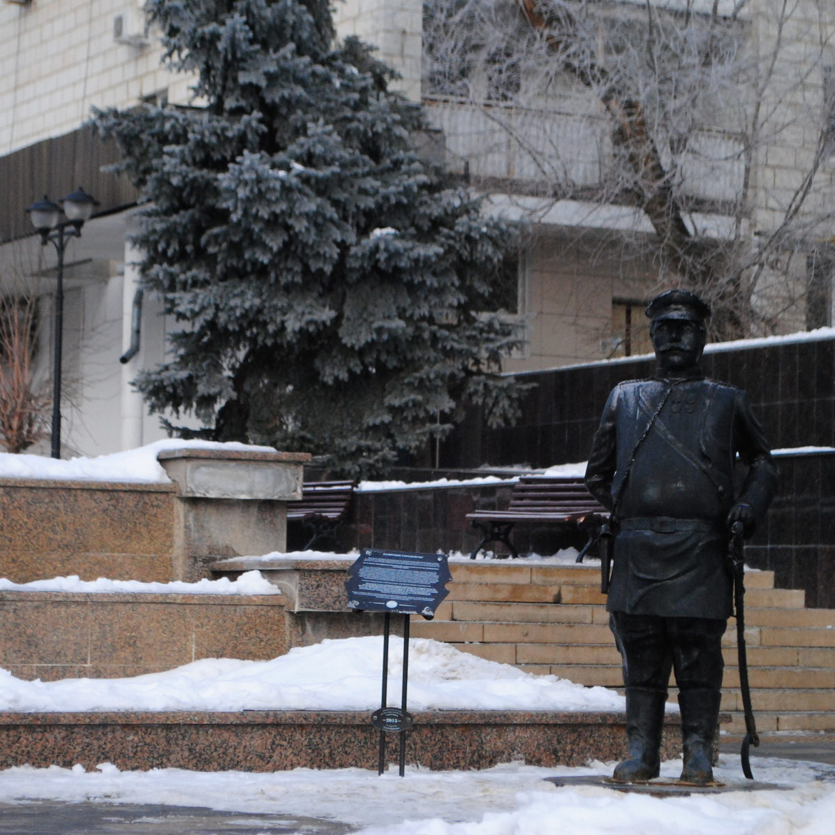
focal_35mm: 106
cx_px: 354
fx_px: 2883
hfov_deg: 16.5
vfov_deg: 16.5
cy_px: 419
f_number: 5.6
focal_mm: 55
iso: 800
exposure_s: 1/1600
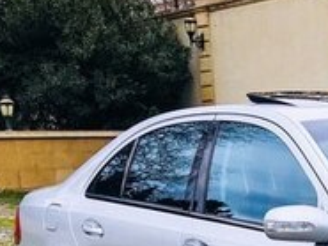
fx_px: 948
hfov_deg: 18.1
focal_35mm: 100
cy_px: 272
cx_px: 449
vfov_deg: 14.5
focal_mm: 3.99
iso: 20
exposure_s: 1/512
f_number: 1.8
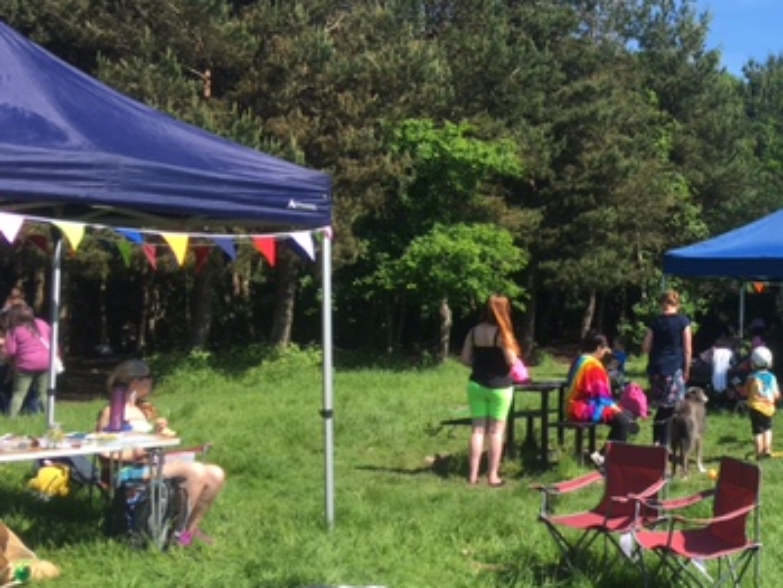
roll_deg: -1.4
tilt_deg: +8.5
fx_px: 1200
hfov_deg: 34.2
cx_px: 698
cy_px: 192
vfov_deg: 27.4
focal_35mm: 53
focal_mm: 4.15
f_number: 2.2
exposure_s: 1/801
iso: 25
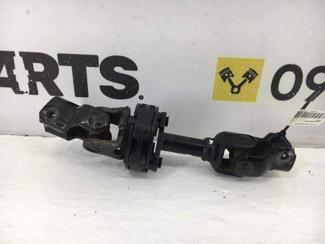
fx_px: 272
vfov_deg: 48.2
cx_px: 162
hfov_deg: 61.7
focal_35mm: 29
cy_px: 122
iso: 25
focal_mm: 4.15
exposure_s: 1/50
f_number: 2.2
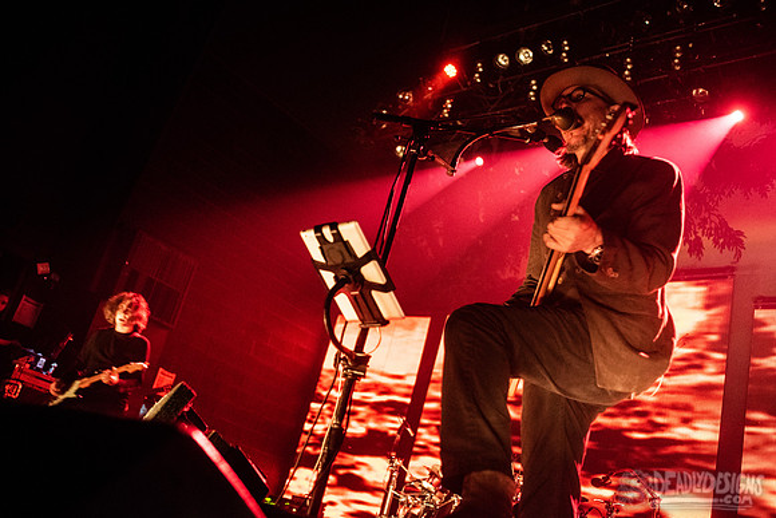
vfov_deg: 37.9
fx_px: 755
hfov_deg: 54.4
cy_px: 259
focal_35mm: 35
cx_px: 388
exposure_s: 1/50
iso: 4000
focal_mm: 35
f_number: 3.2
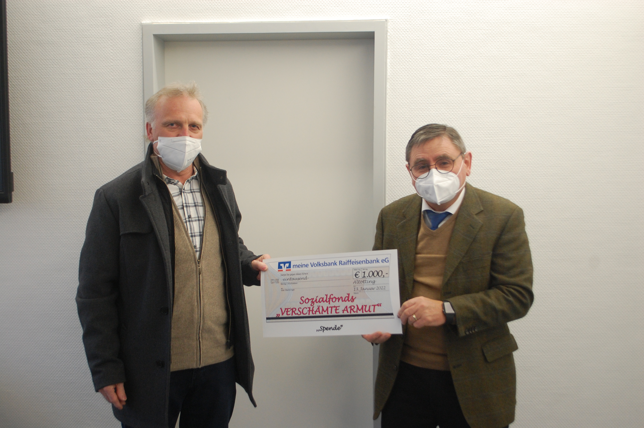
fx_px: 697
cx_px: 322
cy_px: 214
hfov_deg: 49.6
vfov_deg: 34.1
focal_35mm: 39
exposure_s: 1/30
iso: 720
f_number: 4.5
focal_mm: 26
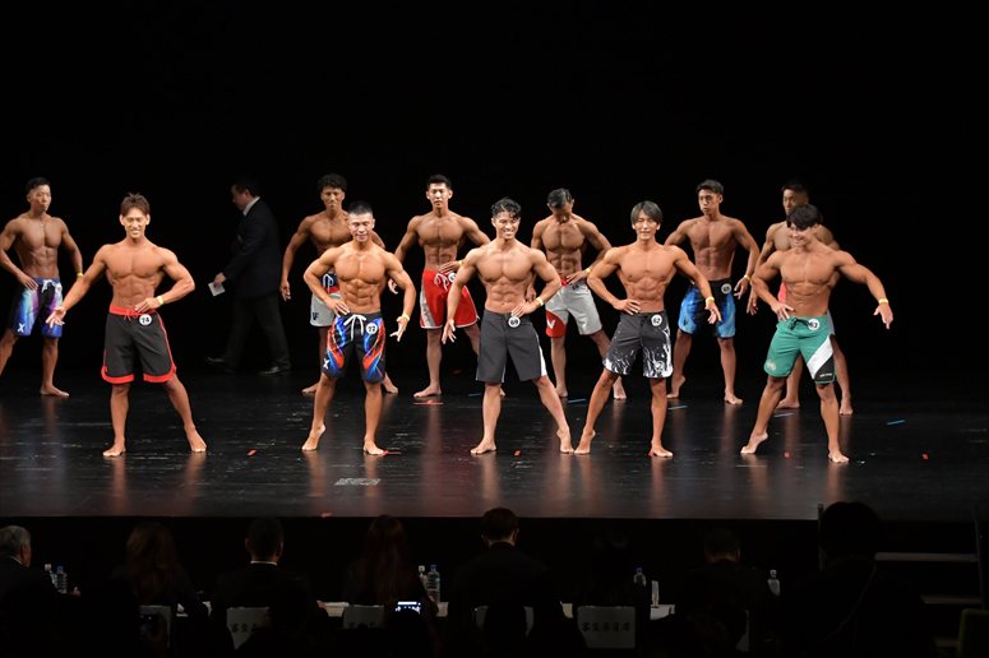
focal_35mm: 127
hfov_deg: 16.1
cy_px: 329
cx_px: 494
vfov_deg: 10.8
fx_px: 3487
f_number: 5.6
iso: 3200
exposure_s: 1/400
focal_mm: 85
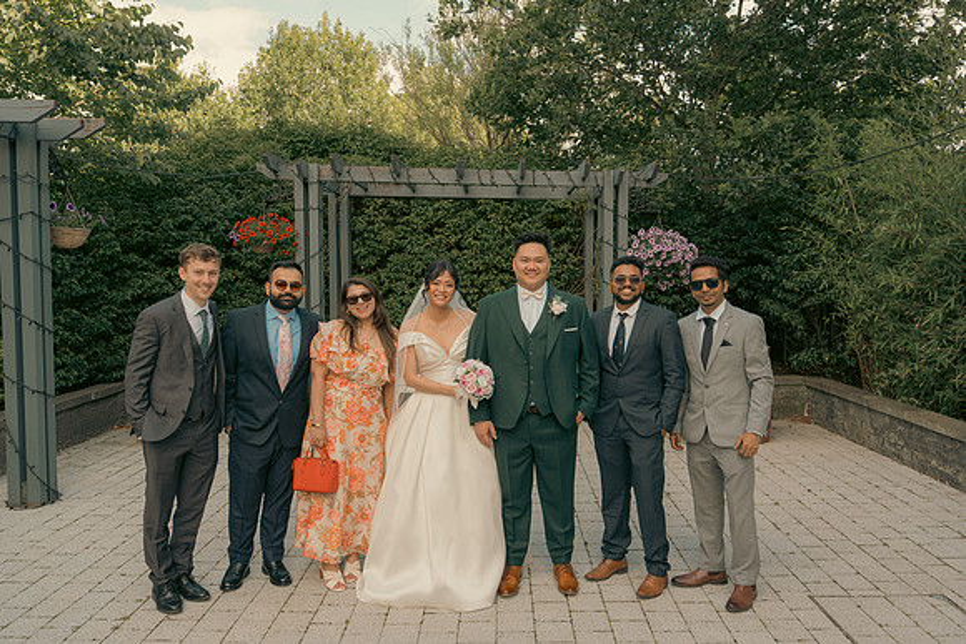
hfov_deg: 61.9
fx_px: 805
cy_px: 322
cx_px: 483
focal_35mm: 30
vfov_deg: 43.6
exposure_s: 1/160
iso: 200
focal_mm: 30
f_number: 5.6
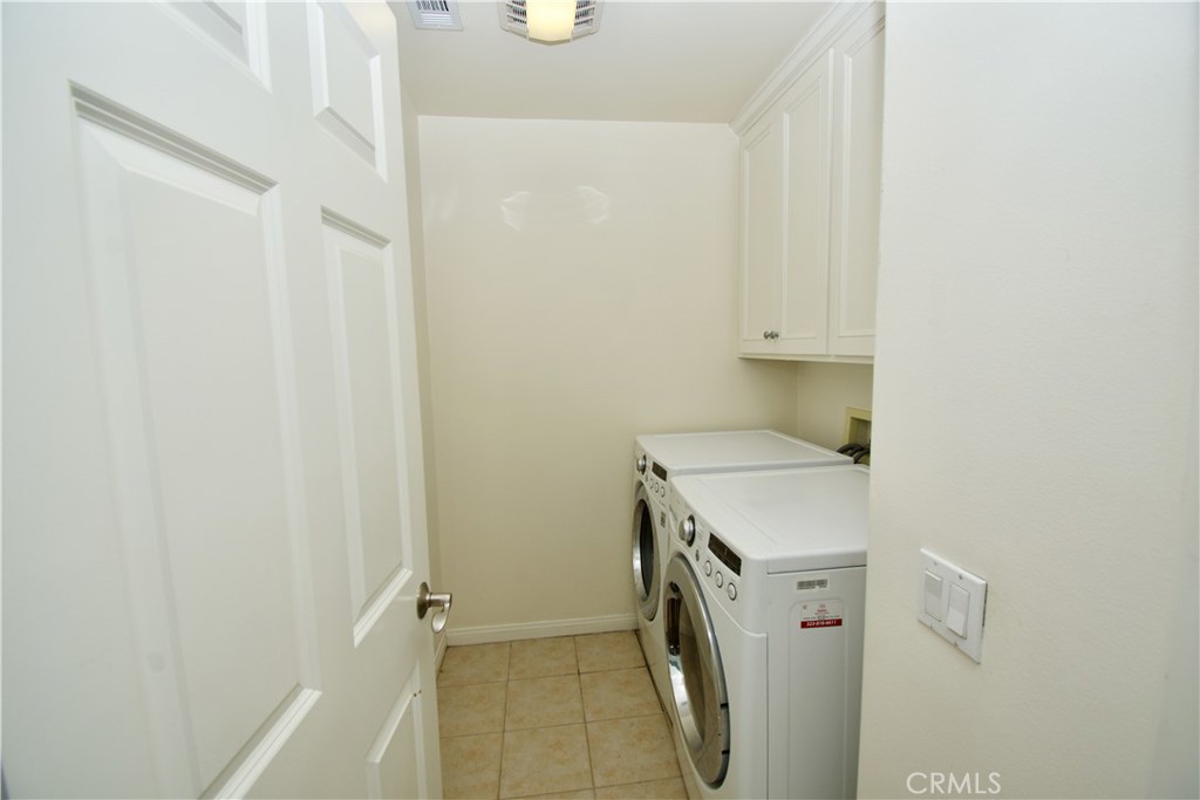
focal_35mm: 15
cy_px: 400
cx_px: 600
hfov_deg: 100.4
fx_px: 500
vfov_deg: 77.3
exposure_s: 1/60
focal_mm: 10
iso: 100
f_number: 6.3
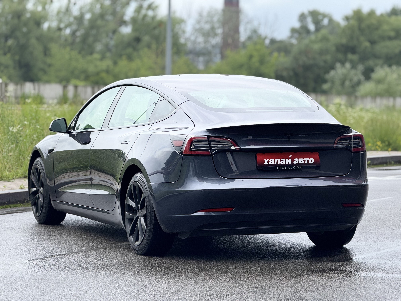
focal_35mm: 120
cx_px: 200
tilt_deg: -1.3
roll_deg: -1.4
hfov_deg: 16.4
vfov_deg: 12.3
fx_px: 1390
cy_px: 150
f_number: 2.8
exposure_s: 1/793
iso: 50
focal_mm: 15.66
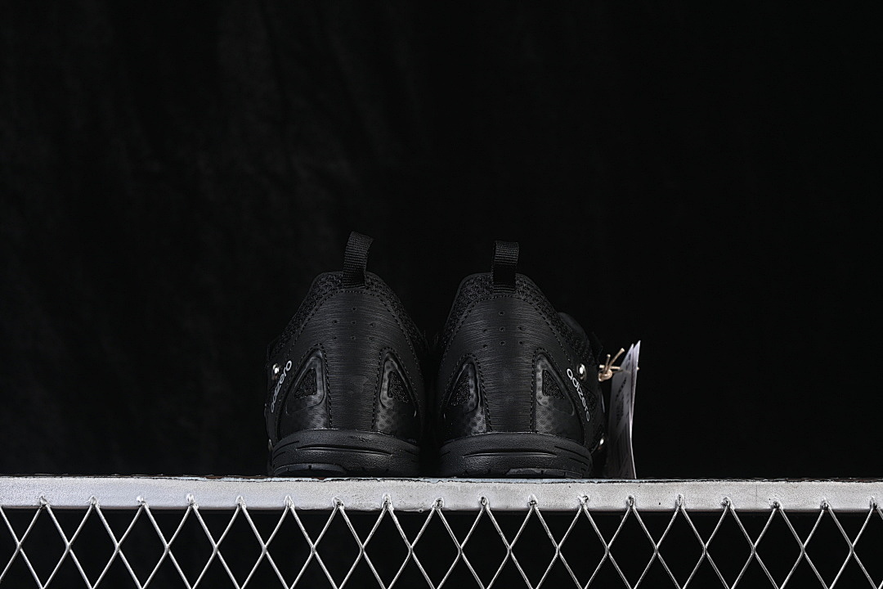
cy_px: 294
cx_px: 442
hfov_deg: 27.0
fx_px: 1839
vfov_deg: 18.2
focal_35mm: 75
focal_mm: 50
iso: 160
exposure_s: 1/60
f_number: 6.3
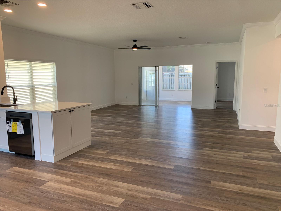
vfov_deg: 53.1
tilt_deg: -7.0
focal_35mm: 26
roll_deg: +0.0
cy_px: 106
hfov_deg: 67.3
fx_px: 211
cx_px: 140
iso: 80
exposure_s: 1/121
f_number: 1.8
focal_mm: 4.25
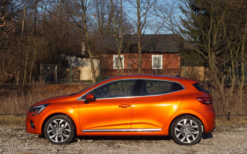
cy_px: 76
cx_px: 124
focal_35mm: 85
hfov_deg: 24.5
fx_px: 569
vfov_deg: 15.4
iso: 100
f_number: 9
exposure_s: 1/250
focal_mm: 55
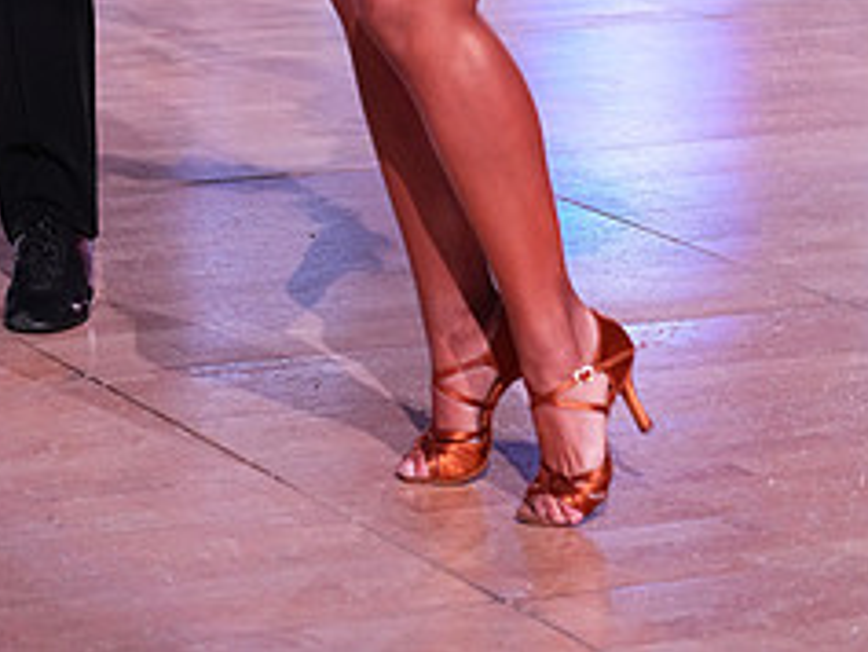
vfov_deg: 8.4
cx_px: 240
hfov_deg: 11.5
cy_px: -407
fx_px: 4315
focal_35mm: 172
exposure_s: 1/320
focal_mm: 73
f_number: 5
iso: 5000
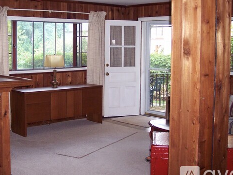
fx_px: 370
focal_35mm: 55
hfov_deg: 34.8
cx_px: 95
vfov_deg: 26.5
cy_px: 63
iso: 140
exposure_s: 1/60
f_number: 2.8
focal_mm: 8
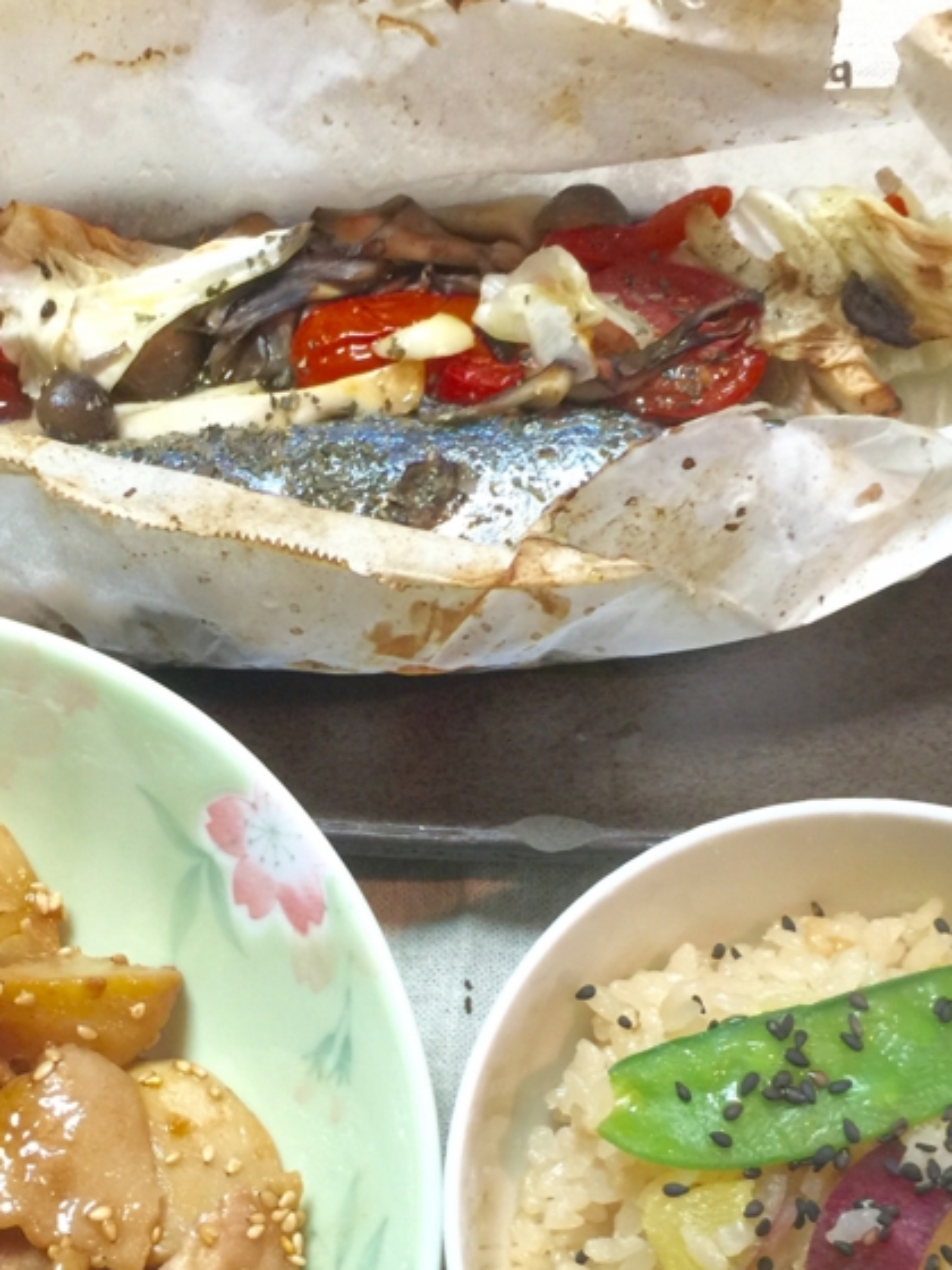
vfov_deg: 35.4
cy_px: 955
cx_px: 385
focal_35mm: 53
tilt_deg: -72.3
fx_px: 1943
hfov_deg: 27.5
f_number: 2.2
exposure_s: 1/15
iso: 40
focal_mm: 4.15
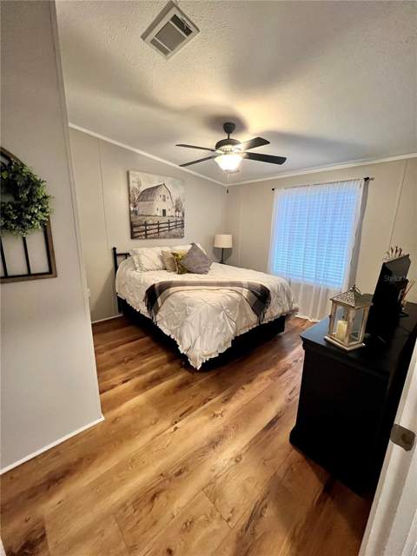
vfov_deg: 106.2
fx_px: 209
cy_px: 278
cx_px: 208
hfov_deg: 89.9
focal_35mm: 13
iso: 800
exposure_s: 1/40
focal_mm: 1.57
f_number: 1.8
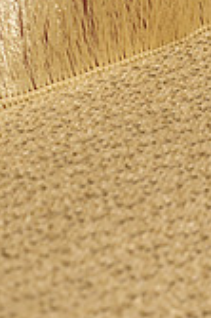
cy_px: 97
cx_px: 147
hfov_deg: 4.6
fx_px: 2608
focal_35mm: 296
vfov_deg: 7.0
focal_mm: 85
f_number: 5
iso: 160
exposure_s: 1/20
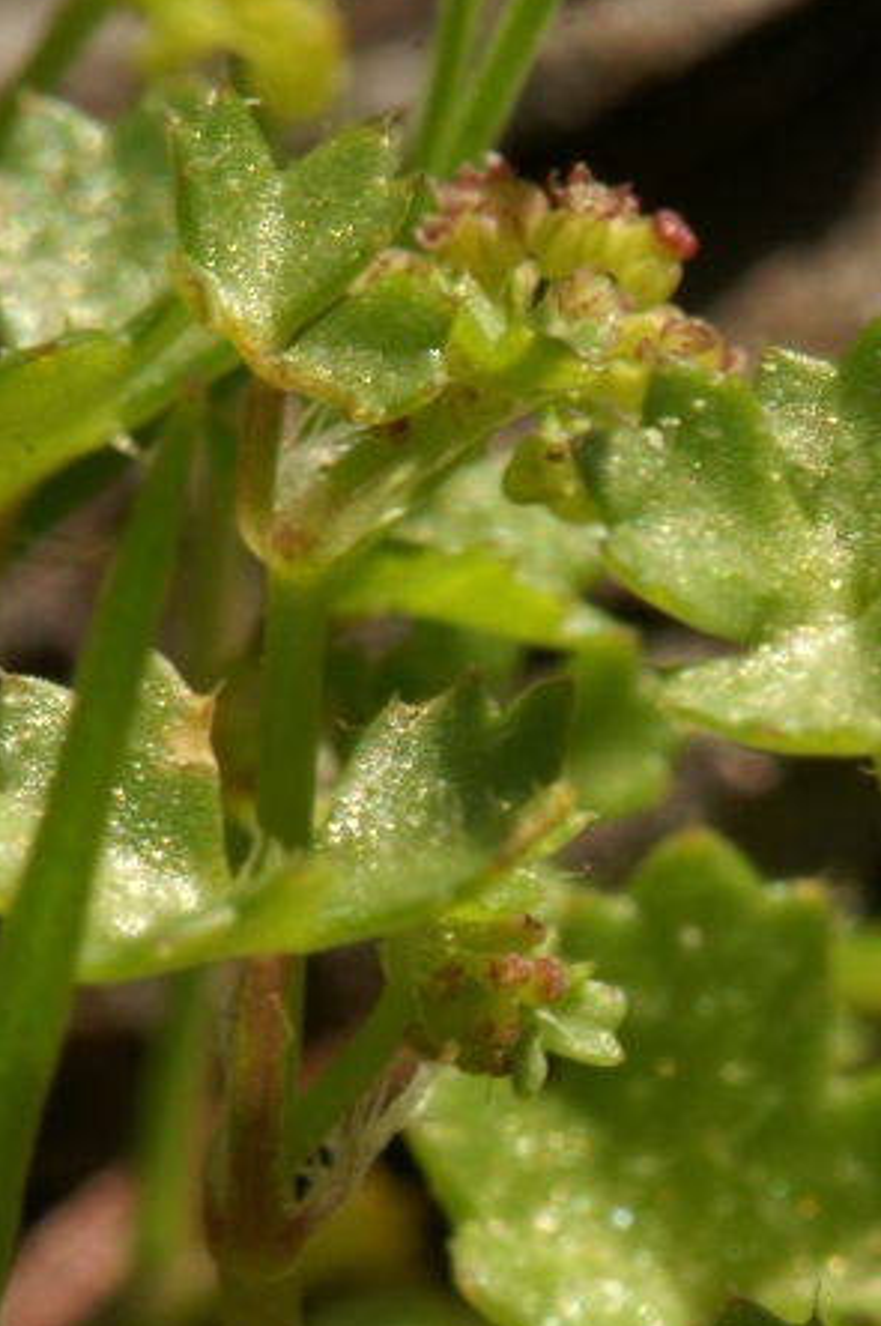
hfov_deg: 4.5
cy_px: 1066
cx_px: 773
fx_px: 11221
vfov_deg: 6.8
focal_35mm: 305
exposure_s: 1/25
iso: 100
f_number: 16
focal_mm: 100
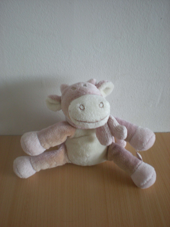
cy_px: 114
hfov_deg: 37.7
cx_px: 85
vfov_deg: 49.0
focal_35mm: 38
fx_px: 249
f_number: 3.1
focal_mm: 6.3
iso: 200
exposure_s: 1/20.5
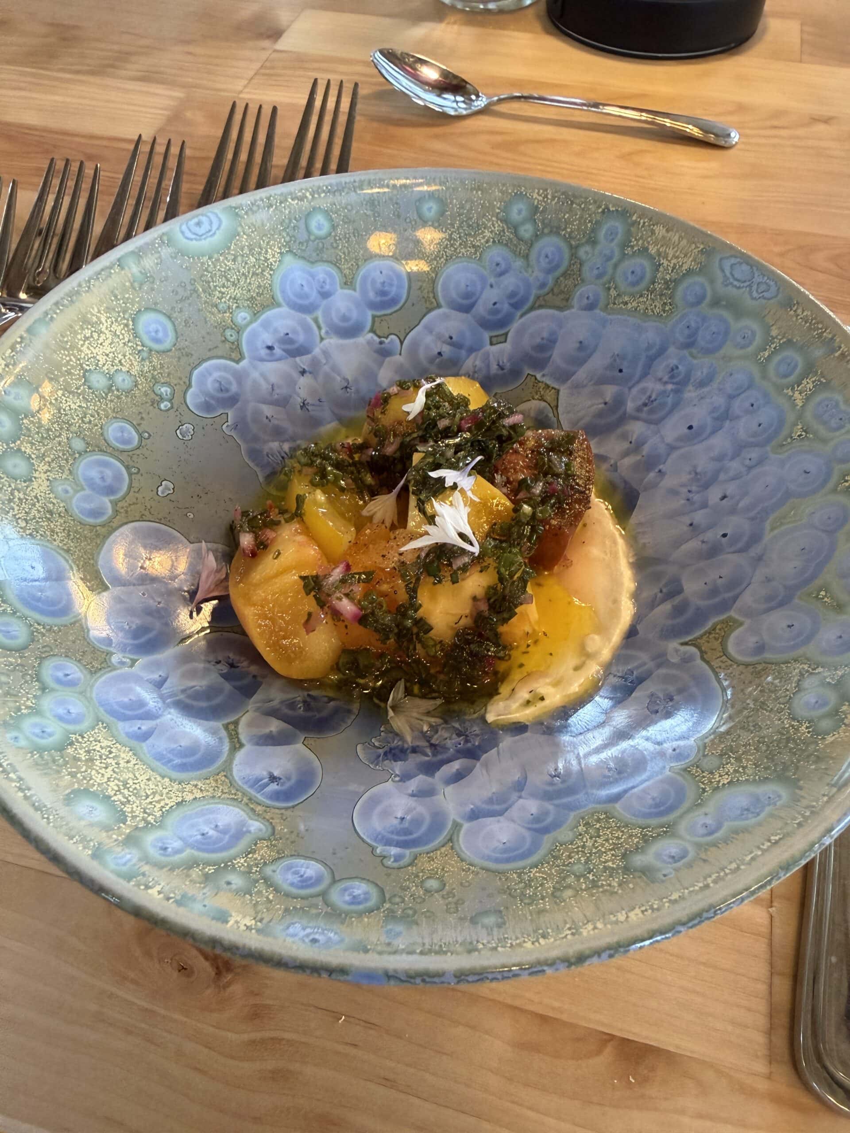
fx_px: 786
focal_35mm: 24
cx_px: 425
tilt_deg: -55.7
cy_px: 566
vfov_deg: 71.6
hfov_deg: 56.8
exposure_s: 1/60
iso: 400
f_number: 2.2
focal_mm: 2.22
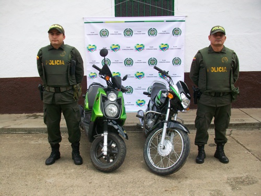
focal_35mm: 32
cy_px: 98
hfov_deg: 56.8
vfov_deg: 44.2
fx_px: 241
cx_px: 130
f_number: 2.8
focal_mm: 5.7
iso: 64
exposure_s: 1/320
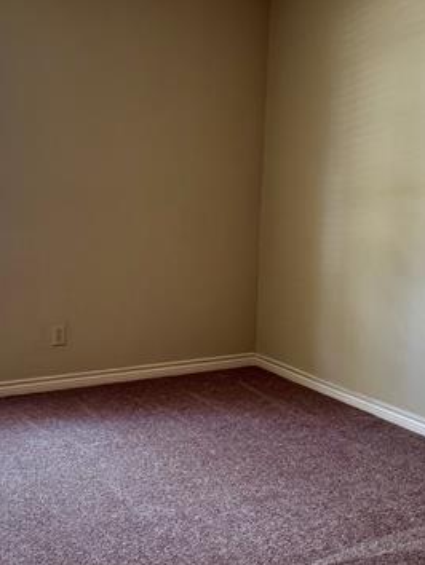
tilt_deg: -12.2
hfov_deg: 27.9
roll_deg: -1.1
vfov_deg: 36.7
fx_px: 850
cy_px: 327
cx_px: 152
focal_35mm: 52
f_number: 1.78
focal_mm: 6.76
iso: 200
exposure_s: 1/60
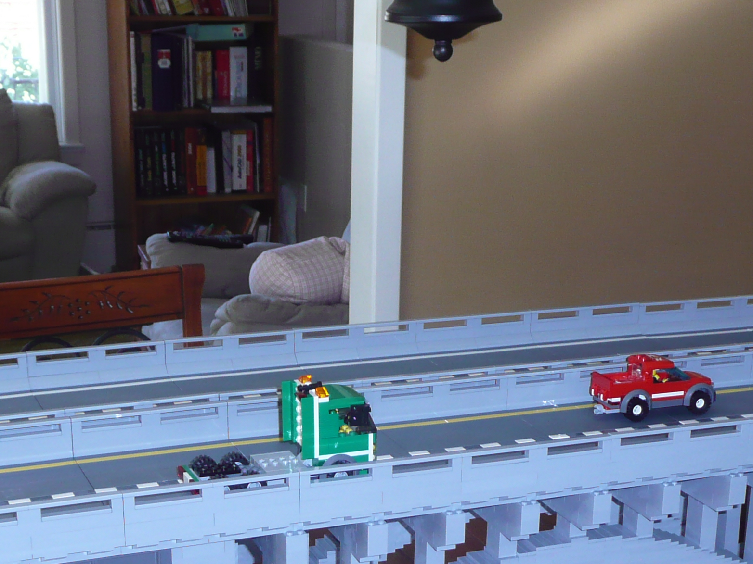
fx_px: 1566
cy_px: 478
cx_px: 402
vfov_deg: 20.1
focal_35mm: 72
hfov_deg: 27.0
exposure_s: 1/30
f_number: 3.9
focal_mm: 6.5
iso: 200
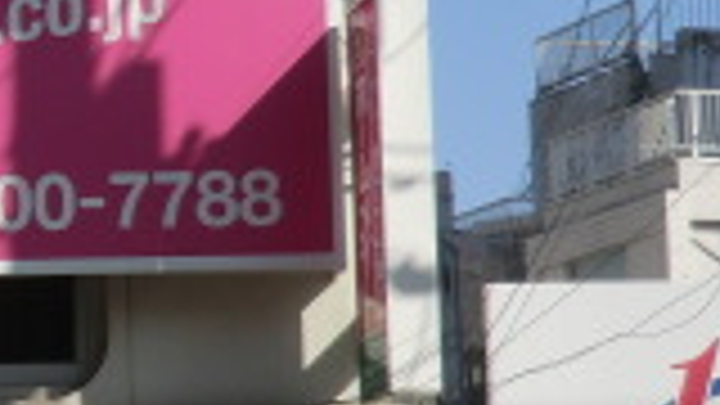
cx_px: -526
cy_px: 310
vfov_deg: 5.9
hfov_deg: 10.0
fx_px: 3914
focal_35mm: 205
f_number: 4
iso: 64
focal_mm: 8.4
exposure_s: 1/640
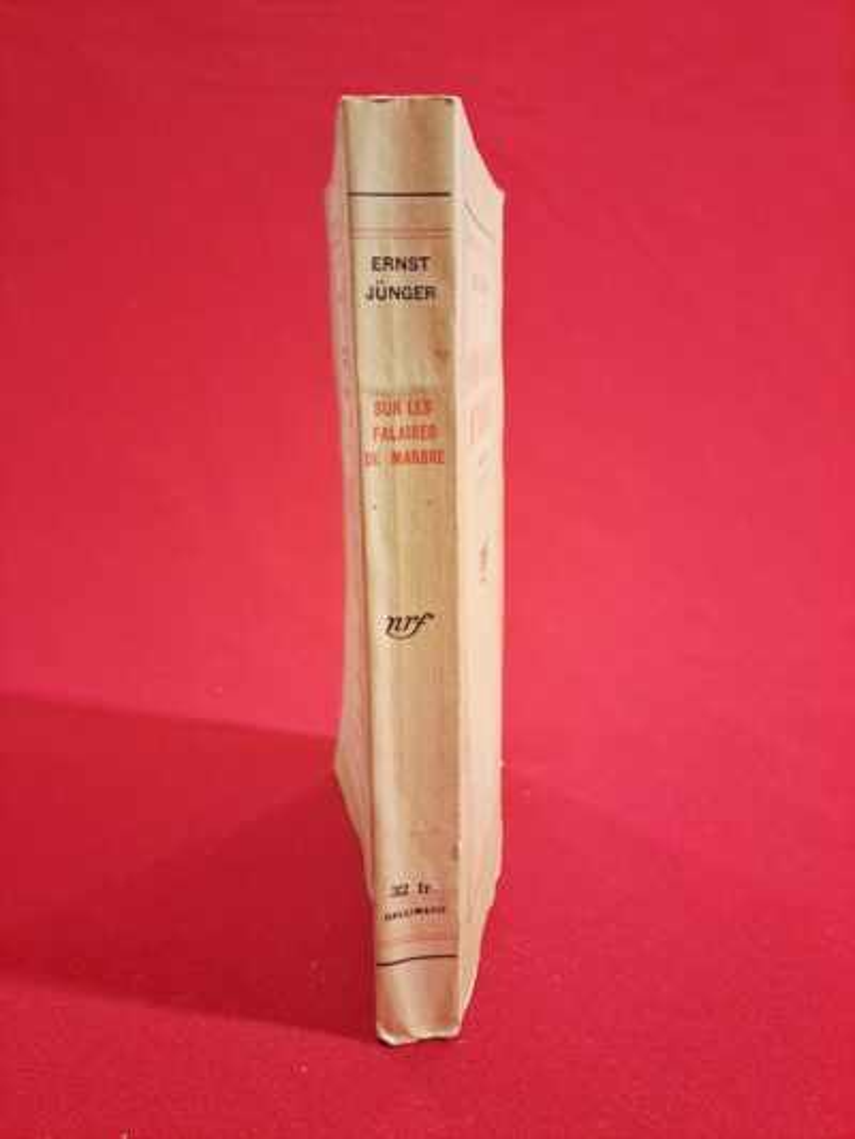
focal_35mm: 25
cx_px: 428
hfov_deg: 54.9
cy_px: 570
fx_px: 823
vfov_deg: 69.4
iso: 400
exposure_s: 1/20
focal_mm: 4.65
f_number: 1.8
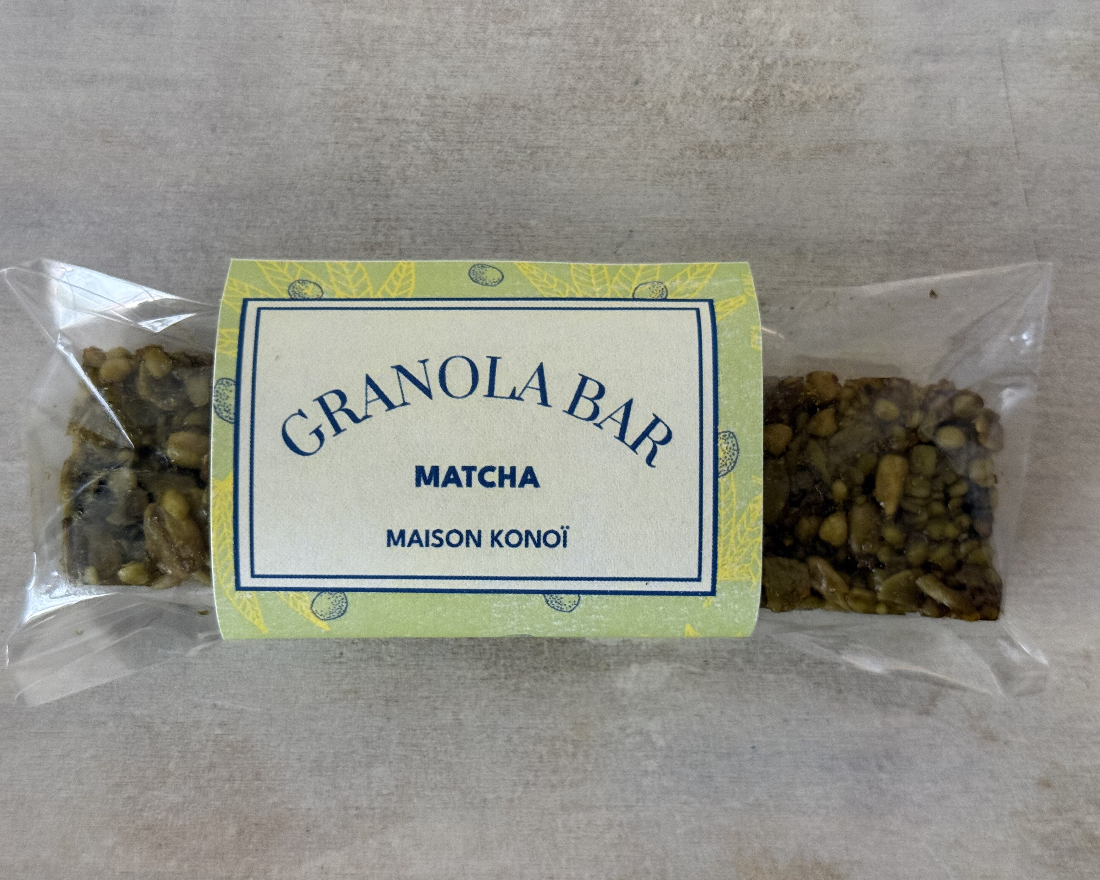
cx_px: 524
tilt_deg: -87.6
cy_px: 448
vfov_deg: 29.7
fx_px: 1660
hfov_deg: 36.6
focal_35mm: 51
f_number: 1.78
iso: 250
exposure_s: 1/50
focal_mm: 6.76
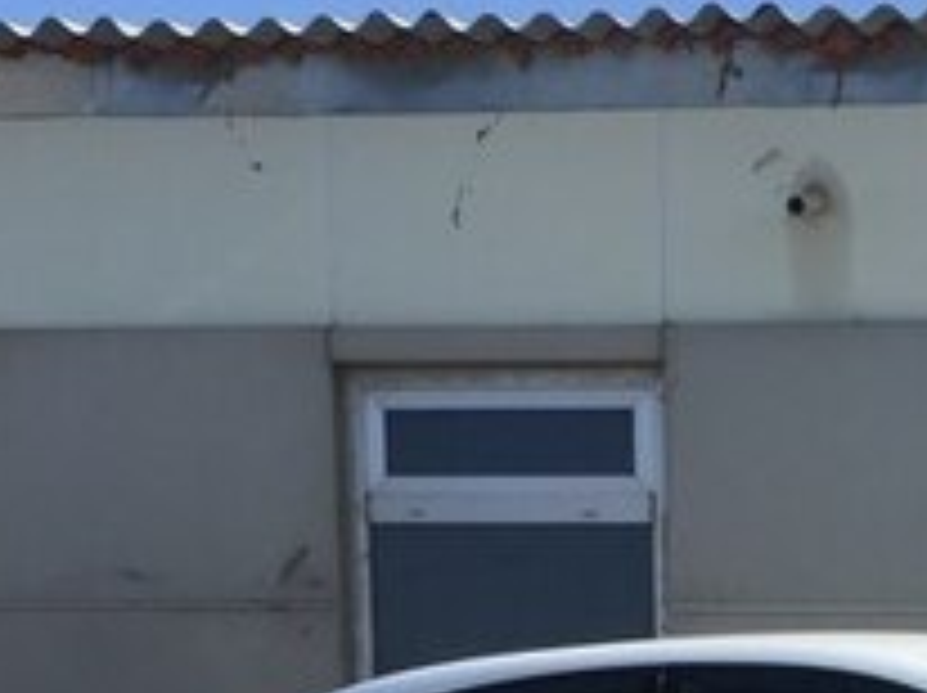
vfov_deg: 14.7
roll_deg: -0.8
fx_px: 2488
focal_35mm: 93
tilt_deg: -6.7
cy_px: 1060
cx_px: 1098
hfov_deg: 19.9
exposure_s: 1/1883
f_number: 2.2
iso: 32
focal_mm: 4.15
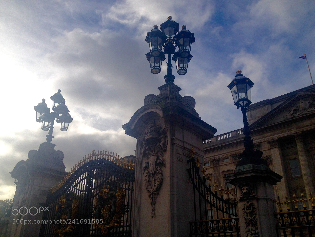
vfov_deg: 40.7
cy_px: 118
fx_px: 318
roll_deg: -3.1
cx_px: 158
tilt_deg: +24.2
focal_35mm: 35
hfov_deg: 52.6
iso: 50
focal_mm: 4.28
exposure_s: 1/3247
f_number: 2.4
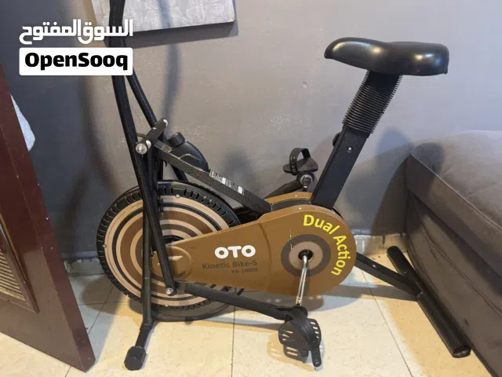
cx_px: 251
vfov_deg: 56.8
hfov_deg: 71.6
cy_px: 188
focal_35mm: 24
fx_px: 348
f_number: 1.78
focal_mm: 6.76
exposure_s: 1/33
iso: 640
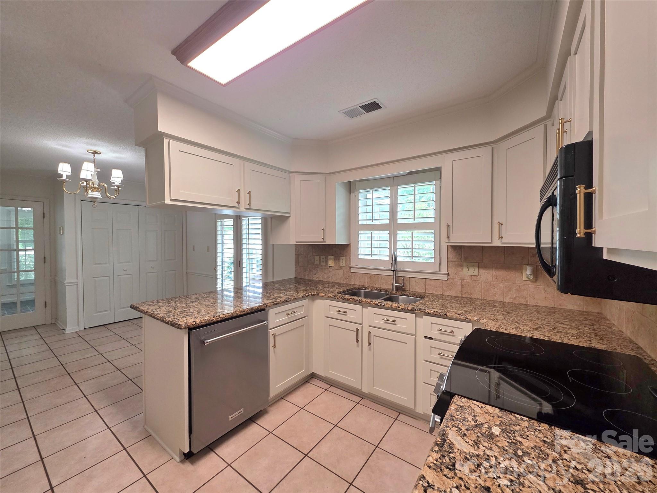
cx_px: 328
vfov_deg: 89.9
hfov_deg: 106.2
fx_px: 247
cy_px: 246
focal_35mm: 13
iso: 160
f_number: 1.9
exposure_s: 1/120
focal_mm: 2.2
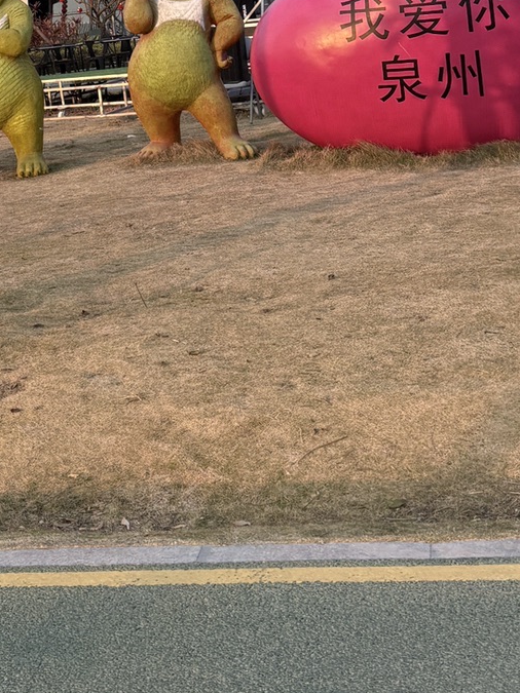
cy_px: -7
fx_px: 1543
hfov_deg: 18.7
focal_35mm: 77
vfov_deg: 24.2
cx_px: 25
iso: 50
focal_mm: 5.96
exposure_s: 1/810
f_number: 1.6
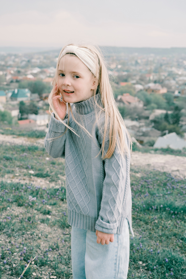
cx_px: 93
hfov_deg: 27.5
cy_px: 140
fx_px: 380
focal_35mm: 49
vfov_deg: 40.3
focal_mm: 32.5
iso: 800
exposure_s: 1/1000
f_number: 4
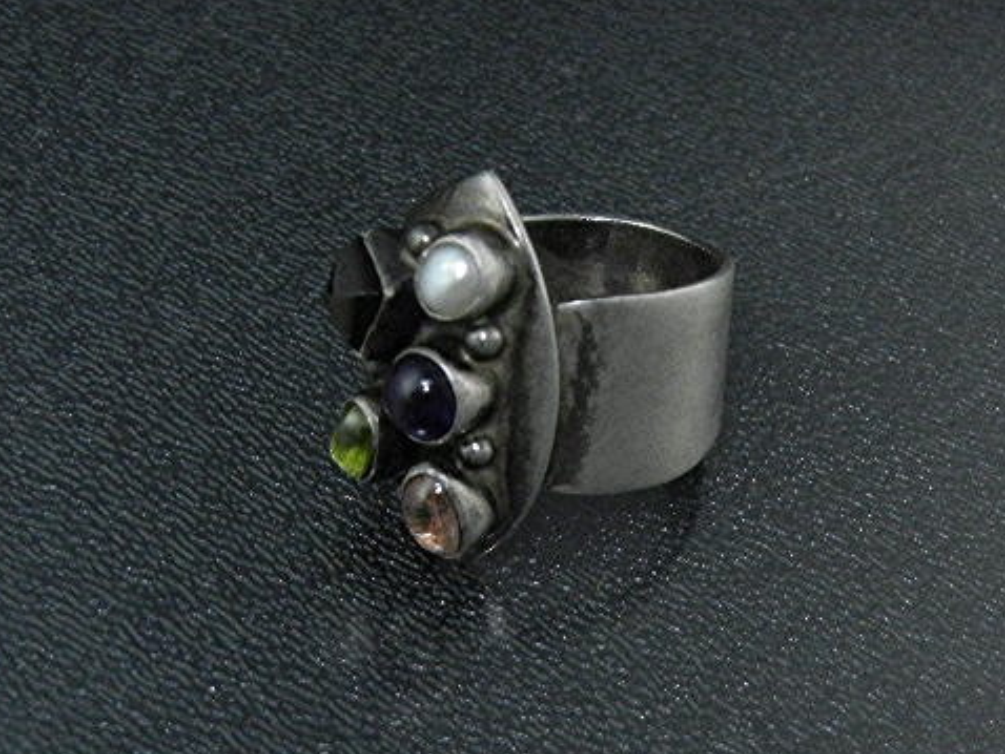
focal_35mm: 91
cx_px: 547
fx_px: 2643
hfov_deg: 21.5
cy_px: 365
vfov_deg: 16.3
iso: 800
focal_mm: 12.2
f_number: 8.2
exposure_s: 1/30
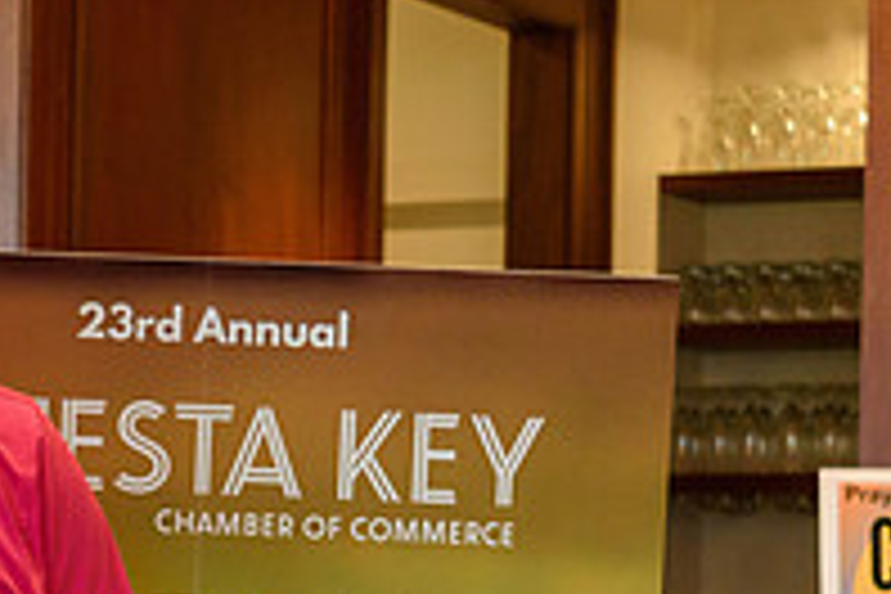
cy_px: 740
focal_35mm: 176
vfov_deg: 7.7
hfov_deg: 11.6
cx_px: 40
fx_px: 4356
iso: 1100
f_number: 5
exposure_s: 1/60
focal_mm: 40
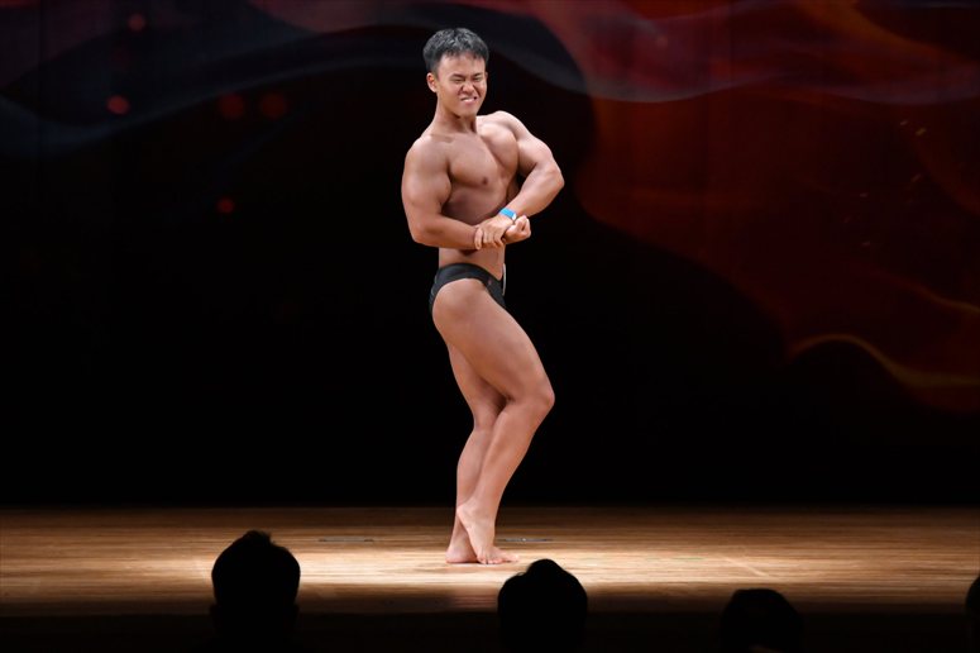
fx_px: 6530
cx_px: 490
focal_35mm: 240
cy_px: 326
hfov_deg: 8.6
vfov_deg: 5.7
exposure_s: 1/400
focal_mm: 160
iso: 3200
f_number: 5.6
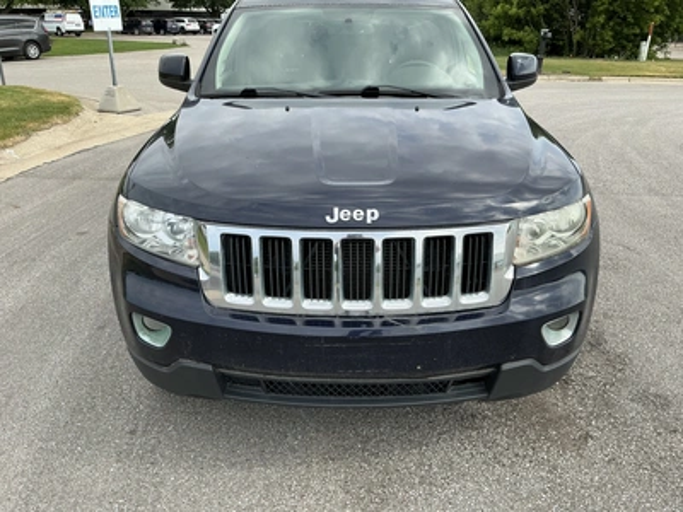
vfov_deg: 49.7
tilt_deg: -20.9
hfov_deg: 63.4
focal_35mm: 28
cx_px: 342
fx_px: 552
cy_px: 256
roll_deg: -1.6
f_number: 1.8
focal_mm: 3
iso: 25
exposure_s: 1/829
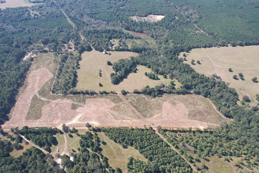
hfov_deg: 78.6
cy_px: 86
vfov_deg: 57.2
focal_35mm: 22
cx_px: 130
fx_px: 158
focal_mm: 8.38
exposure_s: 1/640
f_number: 2.8
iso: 100
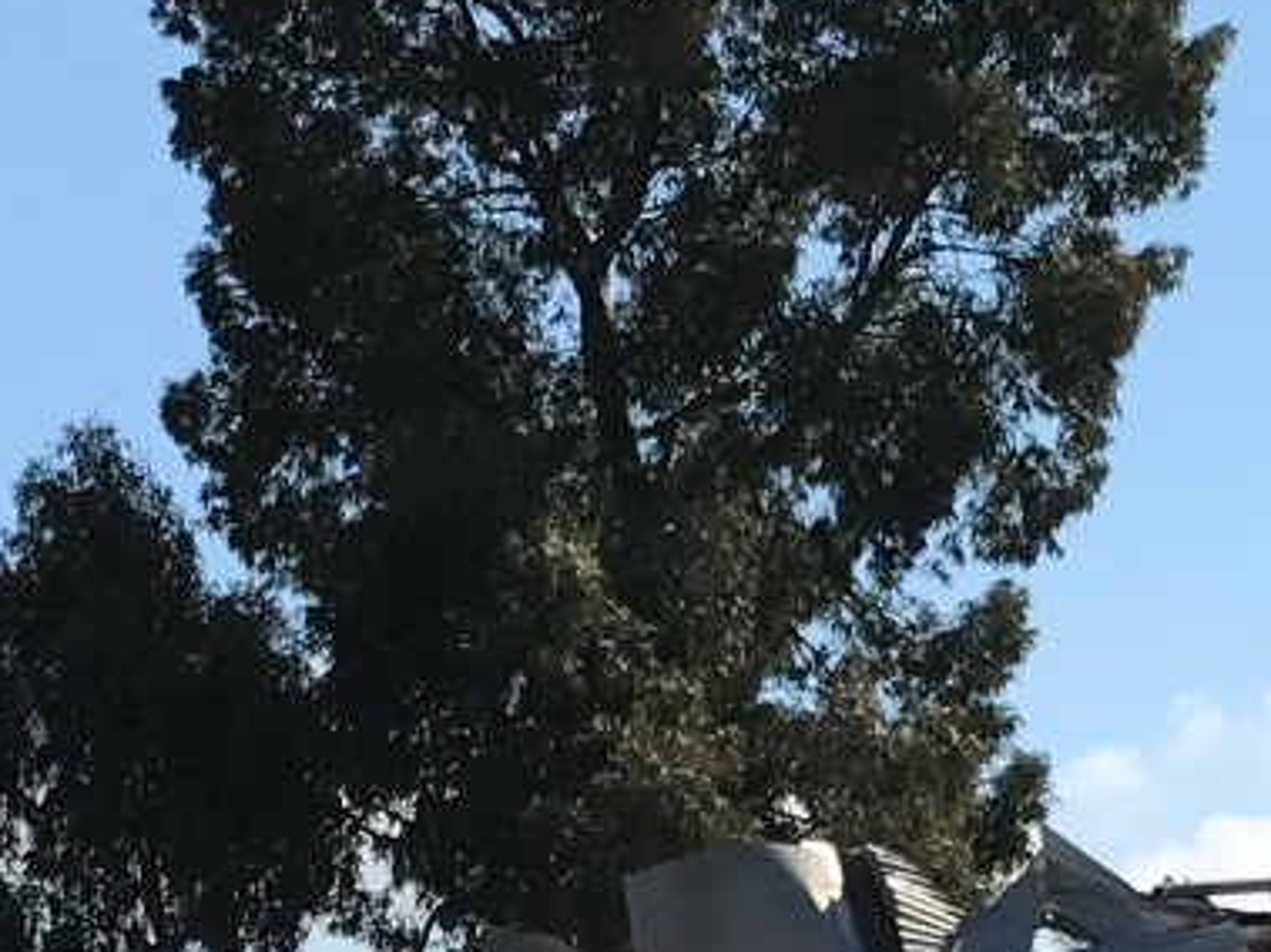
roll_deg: -1.6
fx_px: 5469
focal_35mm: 149
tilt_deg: -1.9
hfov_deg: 13.2
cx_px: 309
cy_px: 1683
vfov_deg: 9.5
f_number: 1.8
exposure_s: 1/3195
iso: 20
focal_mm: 3.99
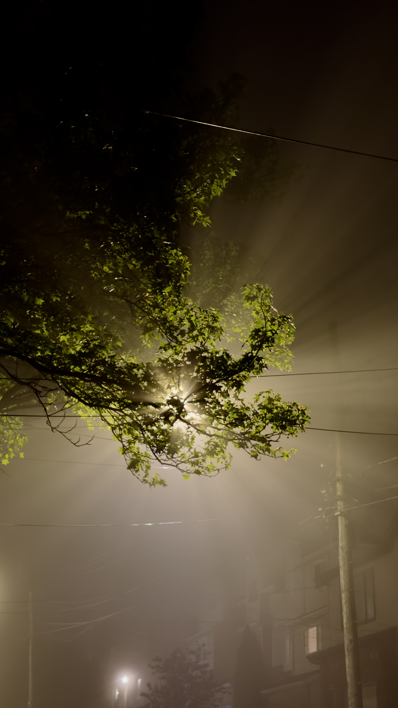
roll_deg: -1.3
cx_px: 216
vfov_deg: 35.4
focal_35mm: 59
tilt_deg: +19.9
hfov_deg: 20.4
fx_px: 1107
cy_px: 399
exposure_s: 1/13
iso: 400
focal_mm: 6.76
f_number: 1.78
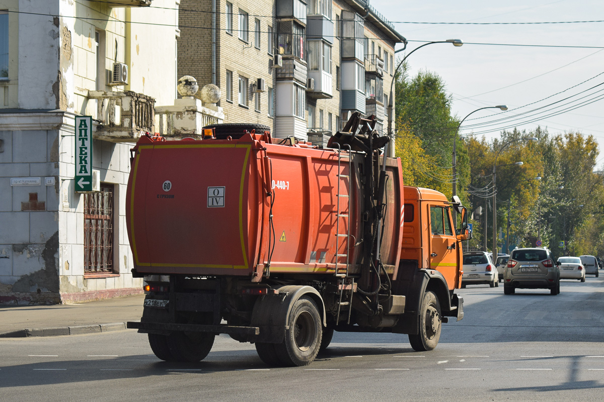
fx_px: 1384
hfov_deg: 24.6
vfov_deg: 16.6
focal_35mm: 82
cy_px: 201
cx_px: 302
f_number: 5.6
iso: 200
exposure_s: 1/800
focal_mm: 55
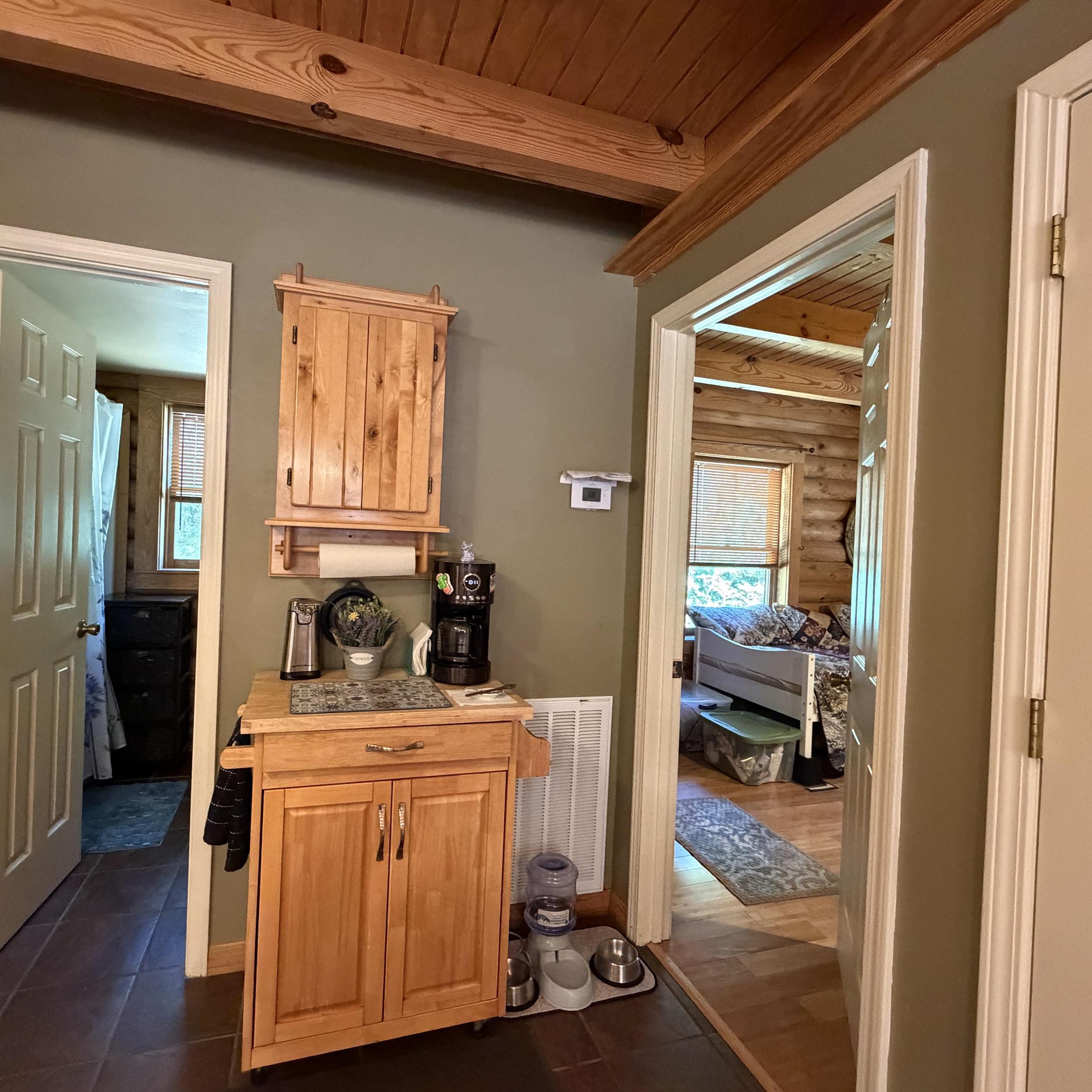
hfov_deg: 83.8
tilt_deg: -0.7
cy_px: 546
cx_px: 499
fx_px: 607
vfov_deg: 84.0
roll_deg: -2.3
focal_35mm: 17
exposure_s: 1/60
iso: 1000
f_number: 2.2
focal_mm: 2.22
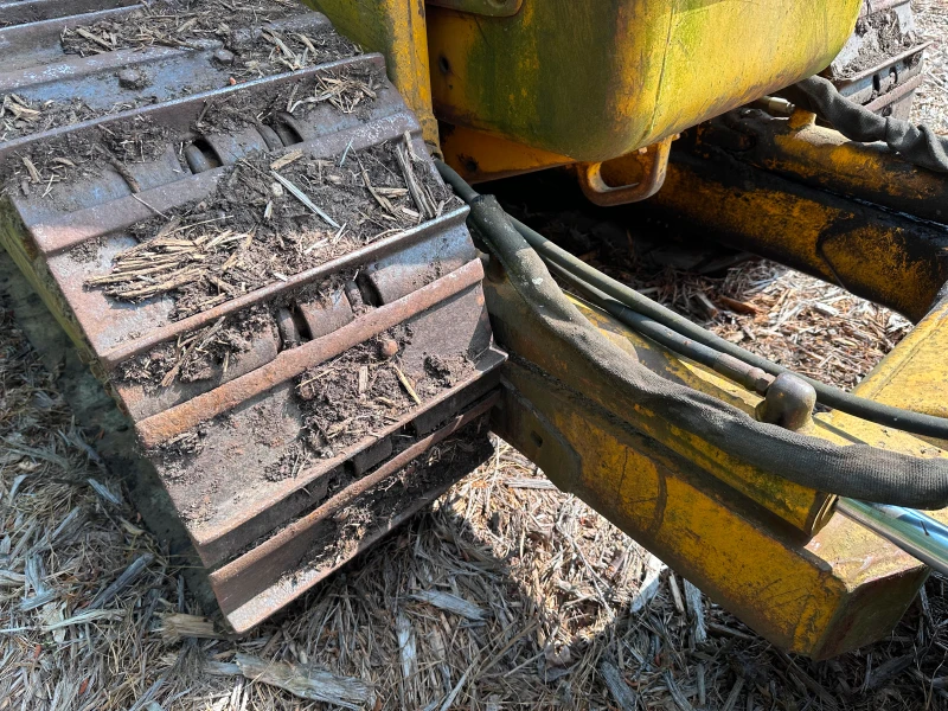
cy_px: 356
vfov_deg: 56.8
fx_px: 657
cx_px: 474
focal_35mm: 24
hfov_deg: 71.6
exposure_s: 1/634
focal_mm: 6.86
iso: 80
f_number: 1.78
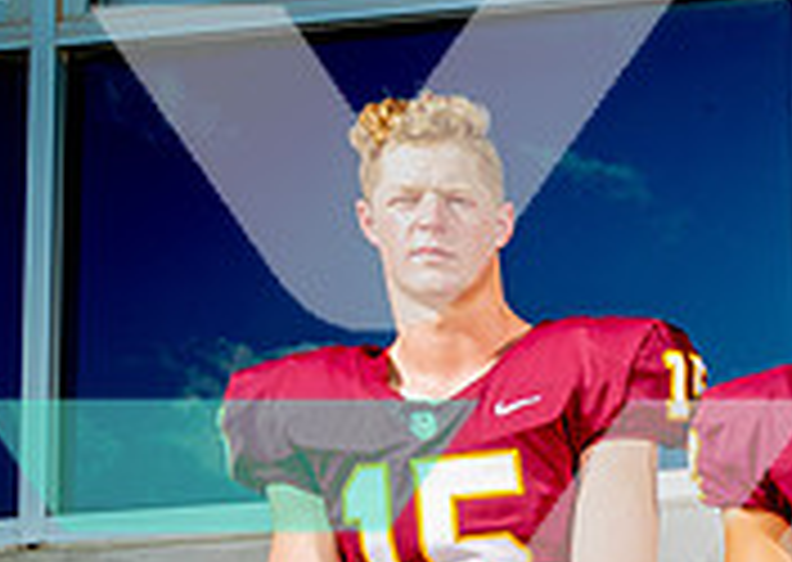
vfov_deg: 16.5
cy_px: 656
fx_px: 1863
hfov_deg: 20.4
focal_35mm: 83
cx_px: 1202
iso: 100
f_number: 11
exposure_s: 1/125
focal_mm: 24
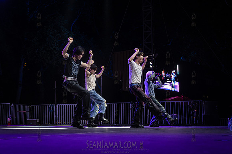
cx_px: 94
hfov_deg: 38.3
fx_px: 333
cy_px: 82
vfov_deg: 26.1
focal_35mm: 52
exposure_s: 1/250
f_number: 4
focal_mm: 39
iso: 2000
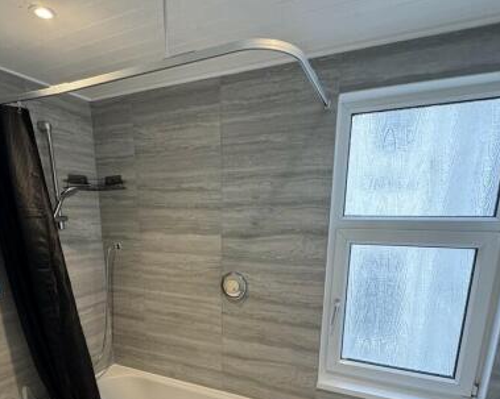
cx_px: 233
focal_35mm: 21
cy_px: 285
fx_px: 311
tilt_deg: -13.3
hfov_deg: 77.5
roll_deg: +0.2
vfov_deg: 62.8
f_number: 2.2
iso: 250
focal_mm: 2.22
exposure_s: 1/50
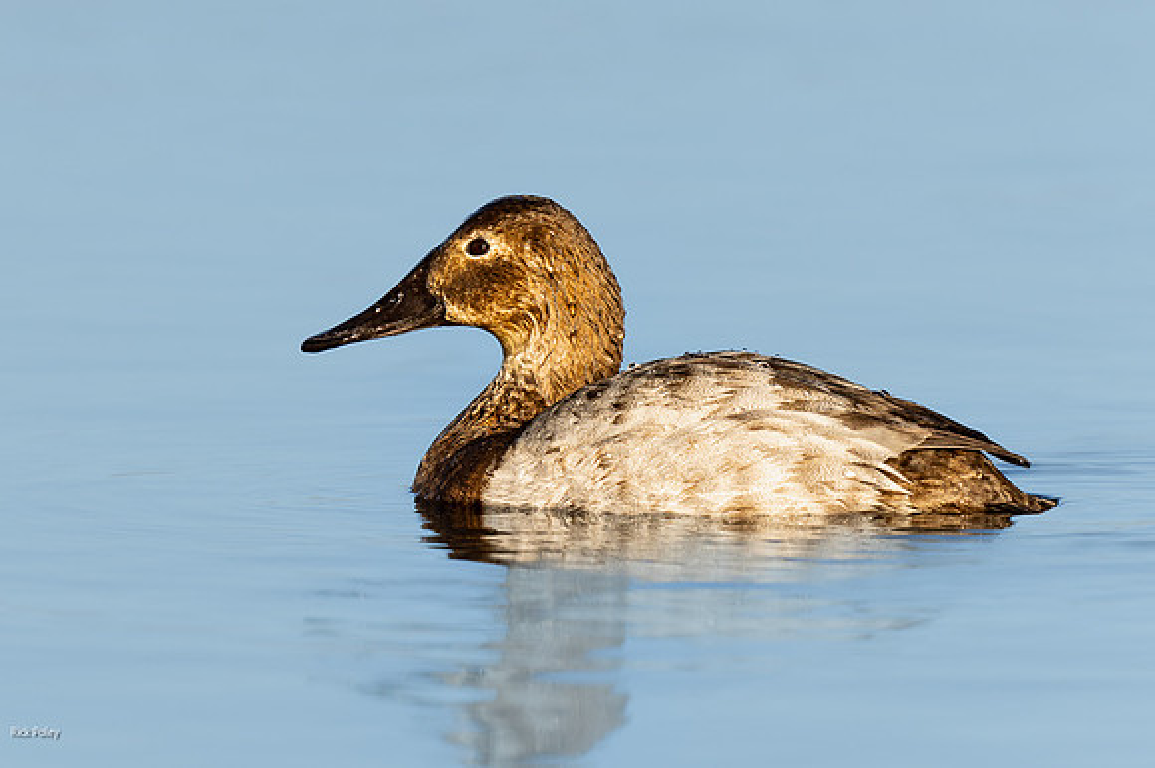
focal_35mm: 769
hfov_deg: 2.7
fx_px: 24665
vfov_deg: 1.8
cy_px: 276
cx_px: 415
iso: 640
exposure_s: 1/2500
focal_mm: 600
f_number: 8
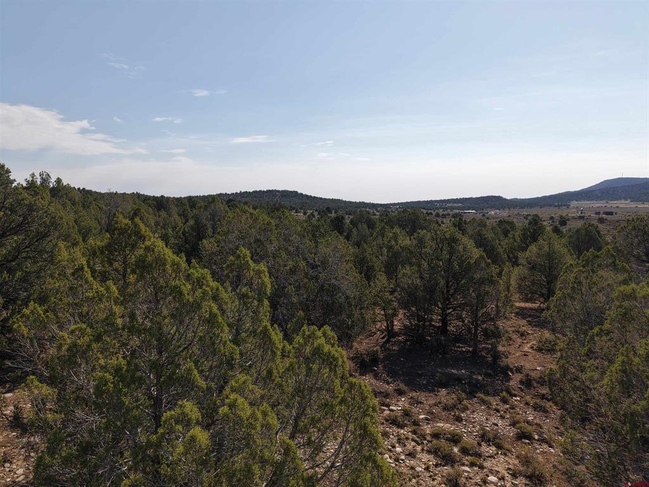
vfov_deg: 56.8
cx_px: 324
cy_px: 244
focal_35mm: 24
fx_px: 450
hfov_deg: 71.6
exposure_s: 1/240
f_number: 1.8
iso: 180
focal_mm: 8.67
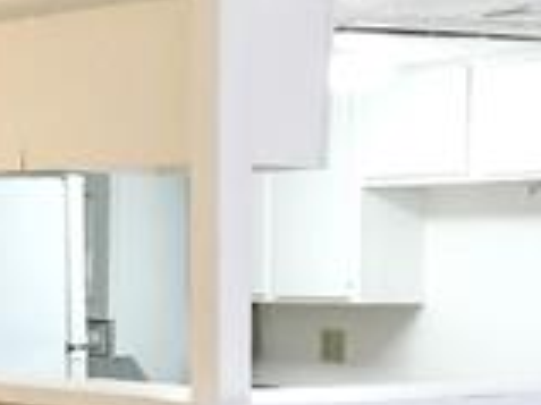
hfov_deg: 15.4
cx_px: -293
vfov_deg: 12.6
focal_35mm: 117
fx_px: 1827
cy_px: 313
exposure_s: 1/30
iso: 50
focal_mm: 4.15
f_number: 2.2
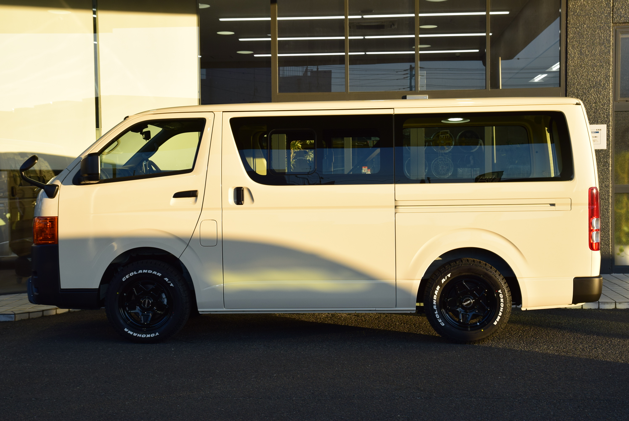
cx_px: 314
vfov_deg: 25.1
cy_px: 210
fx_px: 944
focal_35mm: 54
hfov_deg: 36.8
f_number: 10
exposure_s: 1/320
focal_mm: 36
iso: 400
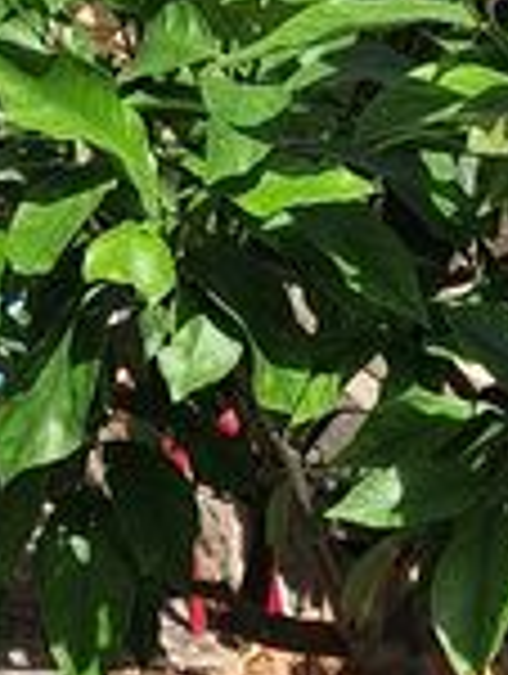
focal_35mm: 180
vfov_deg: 10.8
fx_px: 3512
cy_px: -50
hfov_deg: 8.2
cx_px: -9
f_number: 1.8
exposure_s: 1/351
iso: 25
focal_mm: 4
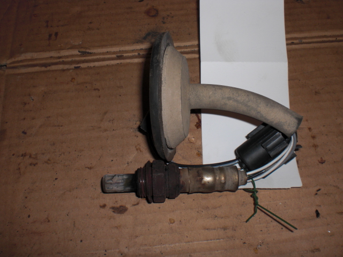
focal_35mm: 38
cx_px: 172
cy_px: 128
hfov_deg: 49.0
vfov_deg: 37.7
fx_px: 377
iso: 64
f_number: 5.6
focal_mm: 6.3
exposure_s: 1/30
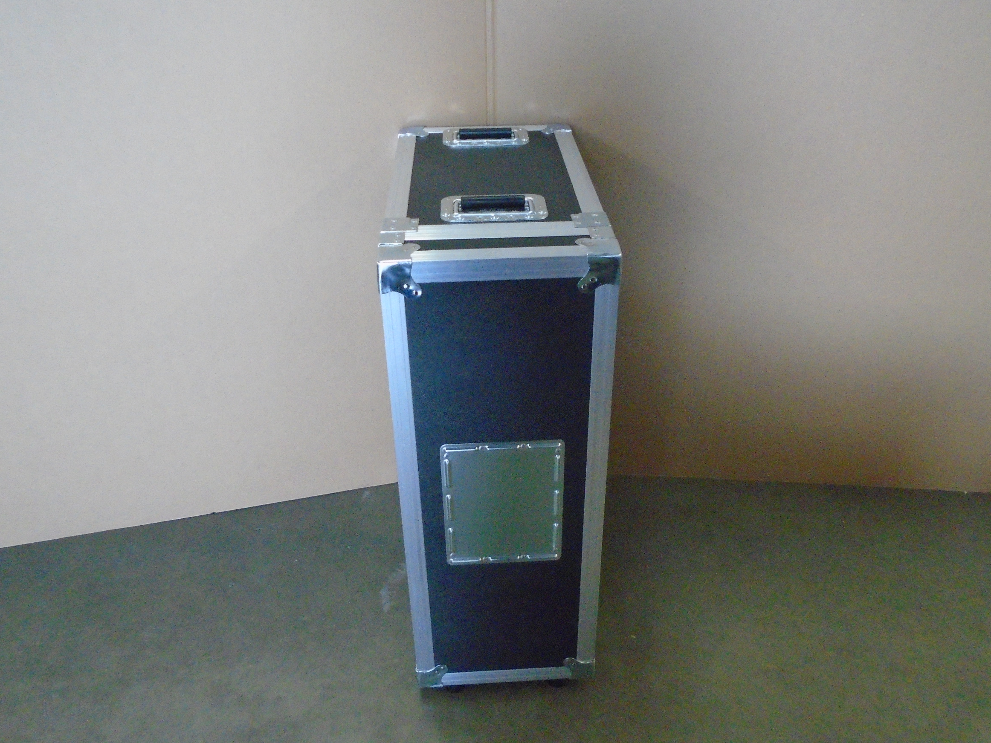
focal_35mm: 29
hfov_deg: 61.7
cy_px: 367
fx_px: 830
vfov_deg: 48.2
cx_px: 507
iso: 800
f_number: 3.2
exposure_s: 1/60
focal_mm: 4.6
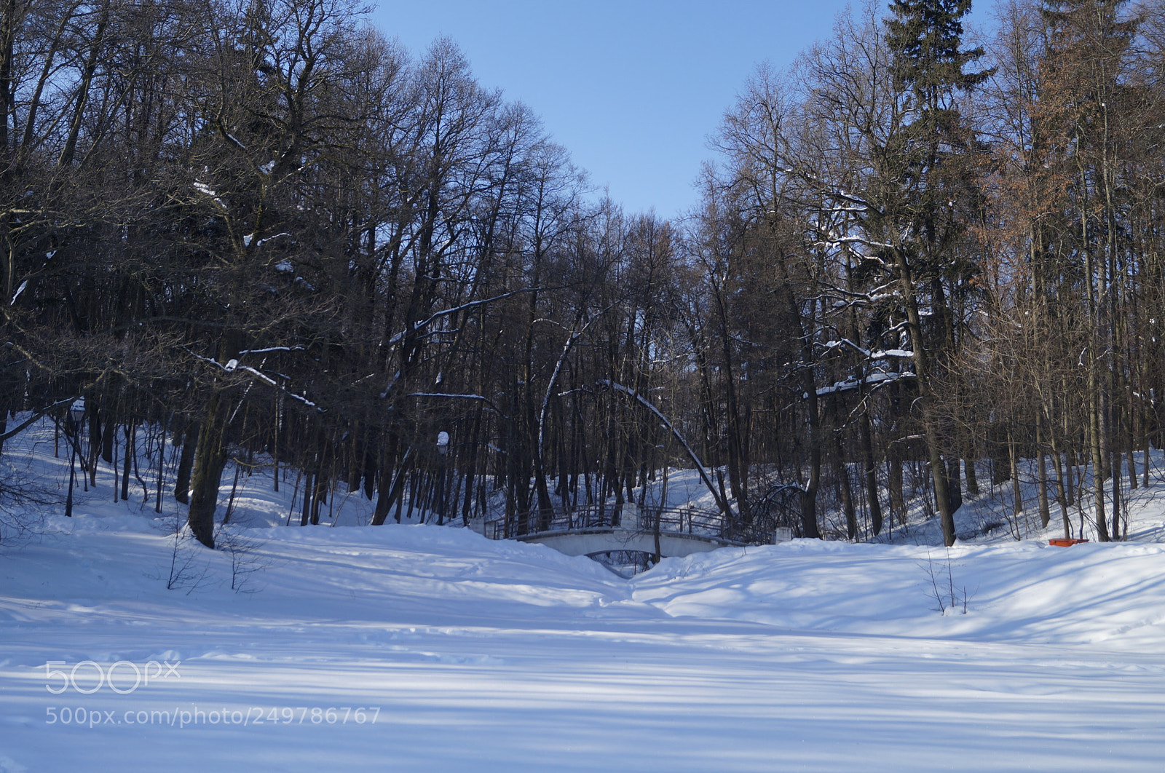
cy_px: 386
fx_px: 1260
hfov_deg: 49.6
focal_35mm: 39
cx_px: 582
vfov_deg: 34.1
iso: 100
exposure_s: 1/800
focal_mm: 26
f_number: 4
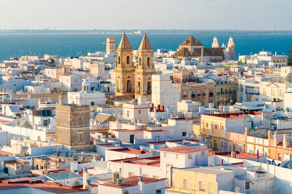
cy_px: 97
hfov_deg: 18.6
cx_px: 146
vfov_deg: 12.5
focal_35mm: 110
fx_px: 892
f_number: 8
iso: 500
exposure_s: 1/640
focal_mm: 110
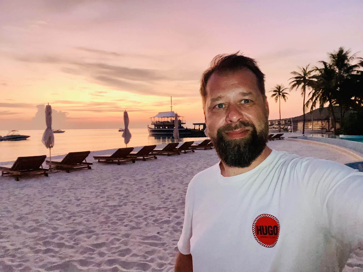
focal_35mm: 23
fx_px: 241
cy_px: 136
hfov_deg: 73.9
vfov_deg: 58.9
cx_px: 182
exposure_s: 1/33
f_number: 2.2
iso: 640
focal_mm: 2.71
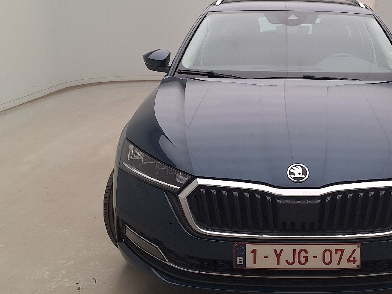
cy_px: 137
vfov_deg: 30.3
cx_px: 298
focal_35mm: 48
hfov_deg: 38.5
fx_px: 544
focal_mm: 5.54
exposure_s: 1/128
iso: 40
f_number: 1.8
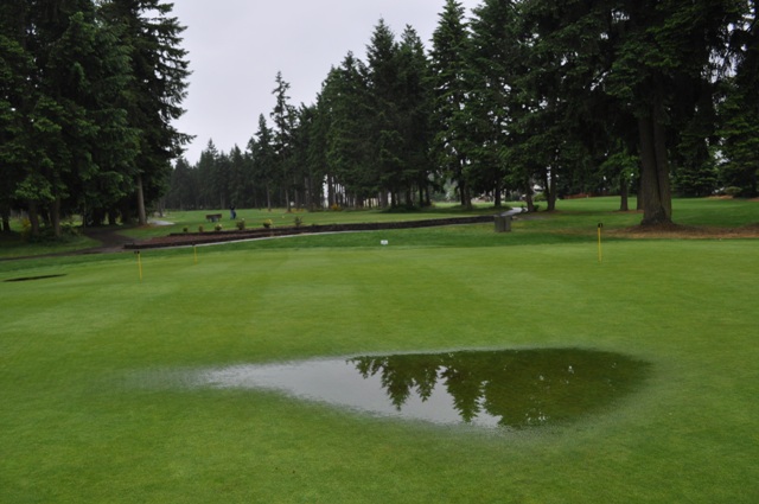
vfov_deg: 39.9
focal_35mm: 33
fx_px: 695
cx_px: 380
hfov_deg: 57.3
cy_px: 252
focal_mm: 22
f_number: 5.6
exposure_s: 1/125
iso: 360
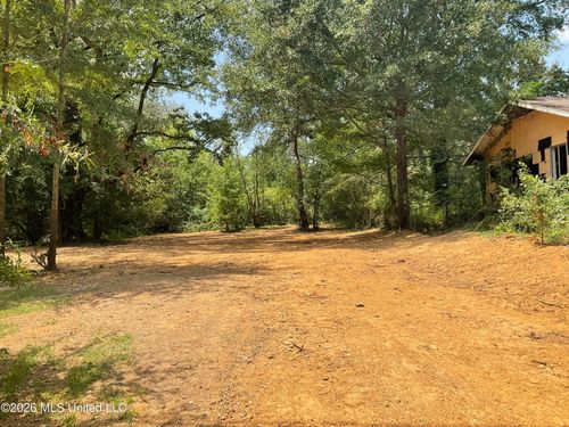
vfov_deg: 48.2
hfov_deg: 61.7
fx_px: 477
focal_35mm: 29
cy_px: 214
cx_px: 284
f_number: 1.8
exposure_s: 1/1121
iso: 16
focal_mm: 3
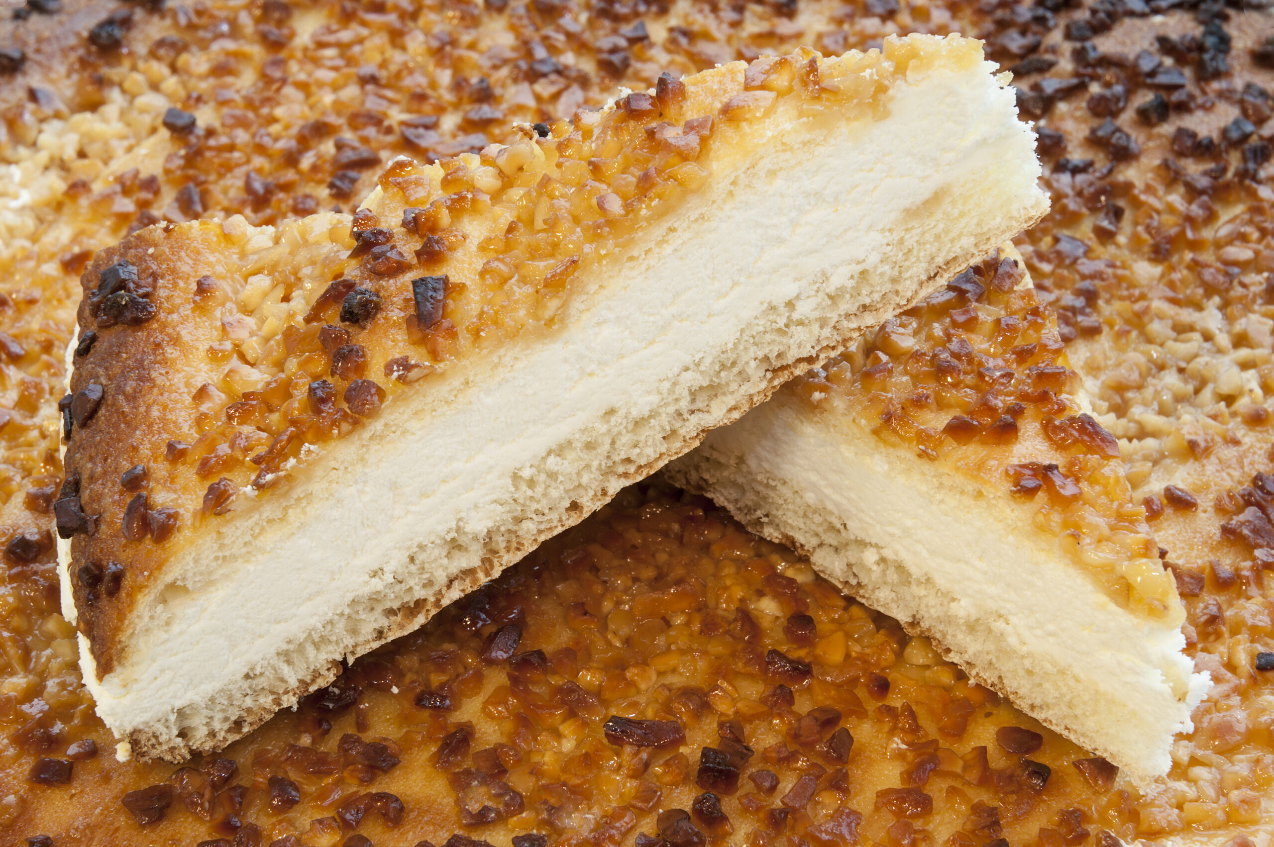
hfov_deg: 10.3
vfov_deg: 6.9
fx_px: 7073
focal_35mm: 200
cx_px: 637
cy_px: 424
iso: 100
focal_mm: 200
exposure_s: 4
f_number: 22
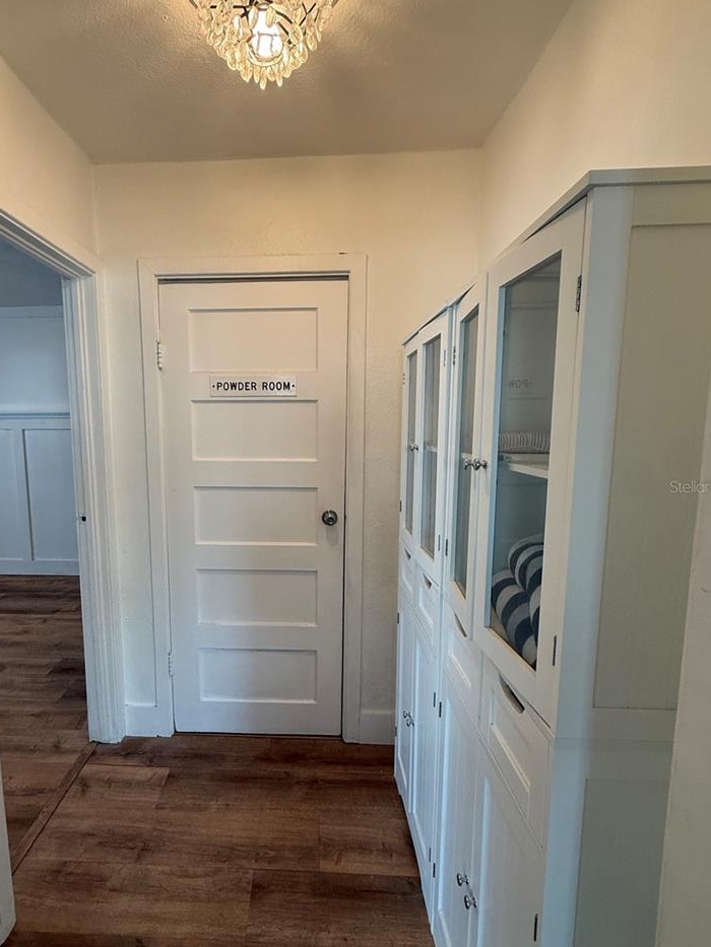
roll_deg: -0.2
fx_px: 493
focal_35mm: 18
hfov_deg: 70.9
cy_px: 486
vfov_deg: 87.7
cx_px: 284
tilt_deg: -6.6
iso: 250
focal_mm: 2.22
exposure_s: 1/120
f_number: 2.2
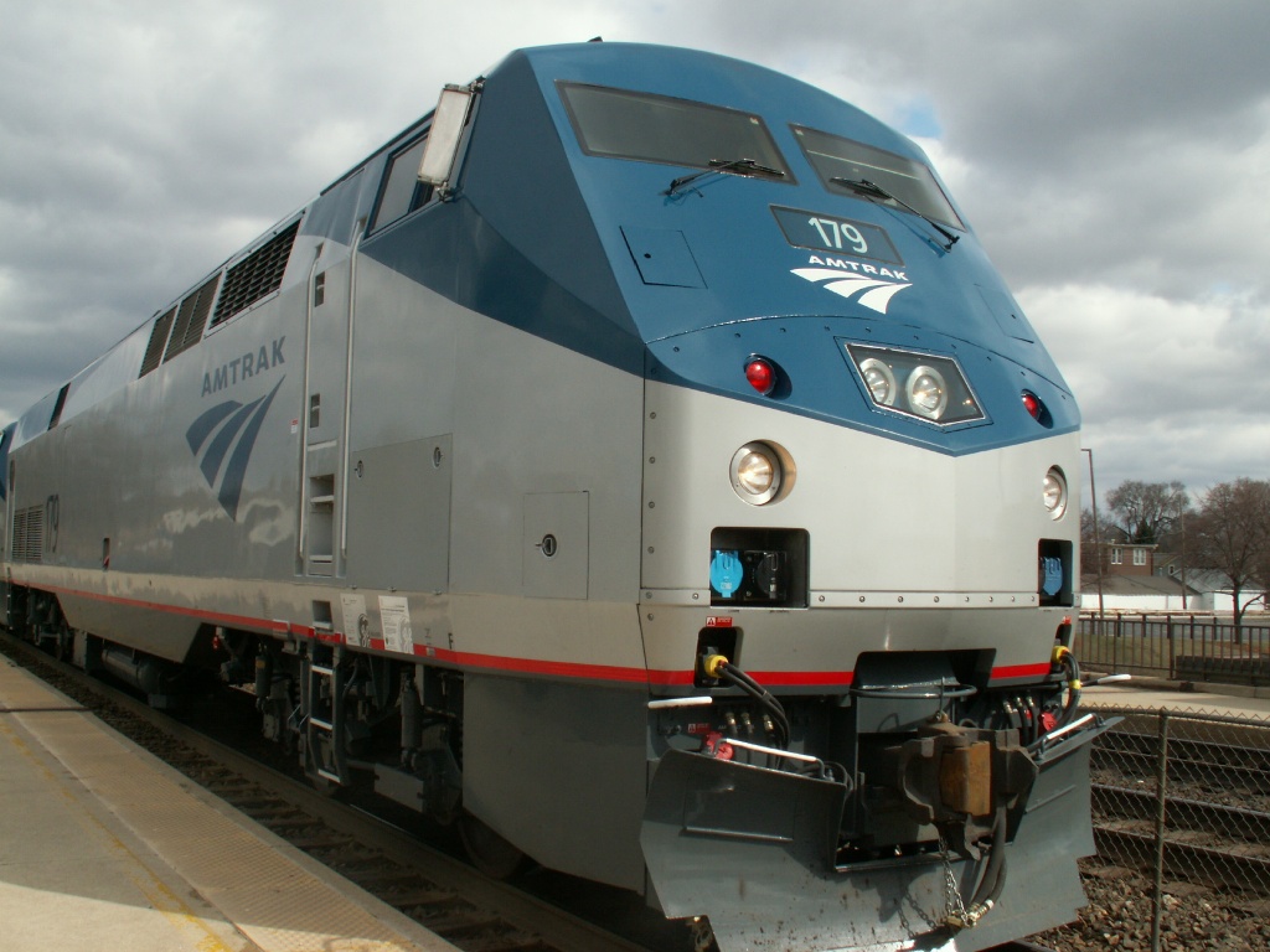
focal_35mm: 35
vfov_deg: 40.7
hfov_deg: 52.6
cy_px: 476
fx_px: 1284
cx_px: 635
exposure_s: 1/250
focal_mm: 5.86
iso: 50
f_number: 5.6
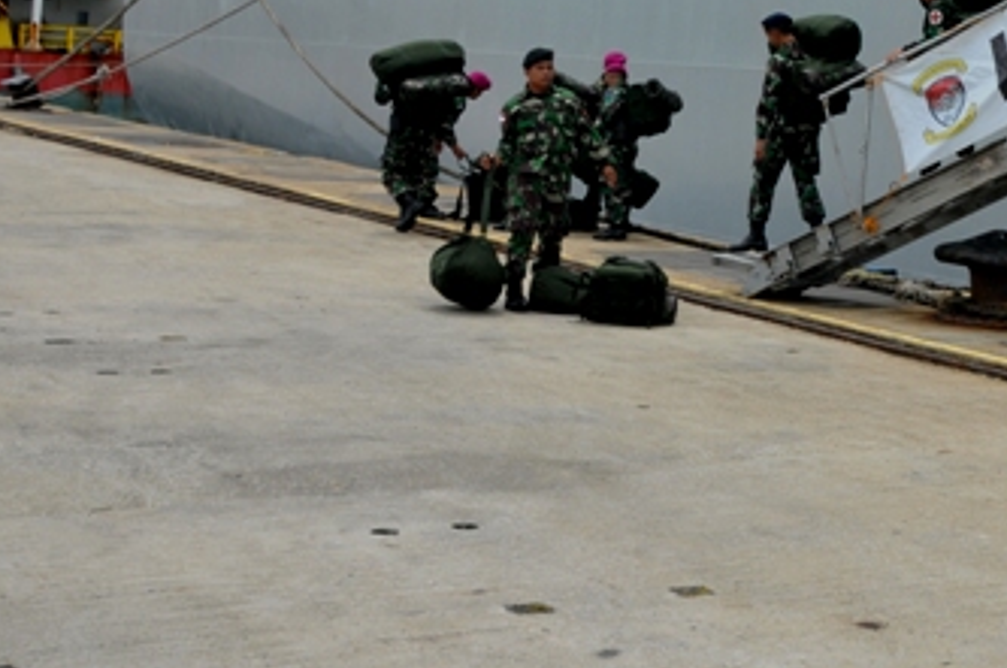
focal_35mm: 72
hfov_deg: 25.4
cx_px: 1185
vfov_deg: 18.3
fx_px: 2011
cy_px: -44
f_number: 11
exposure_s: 1/160
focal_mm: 20
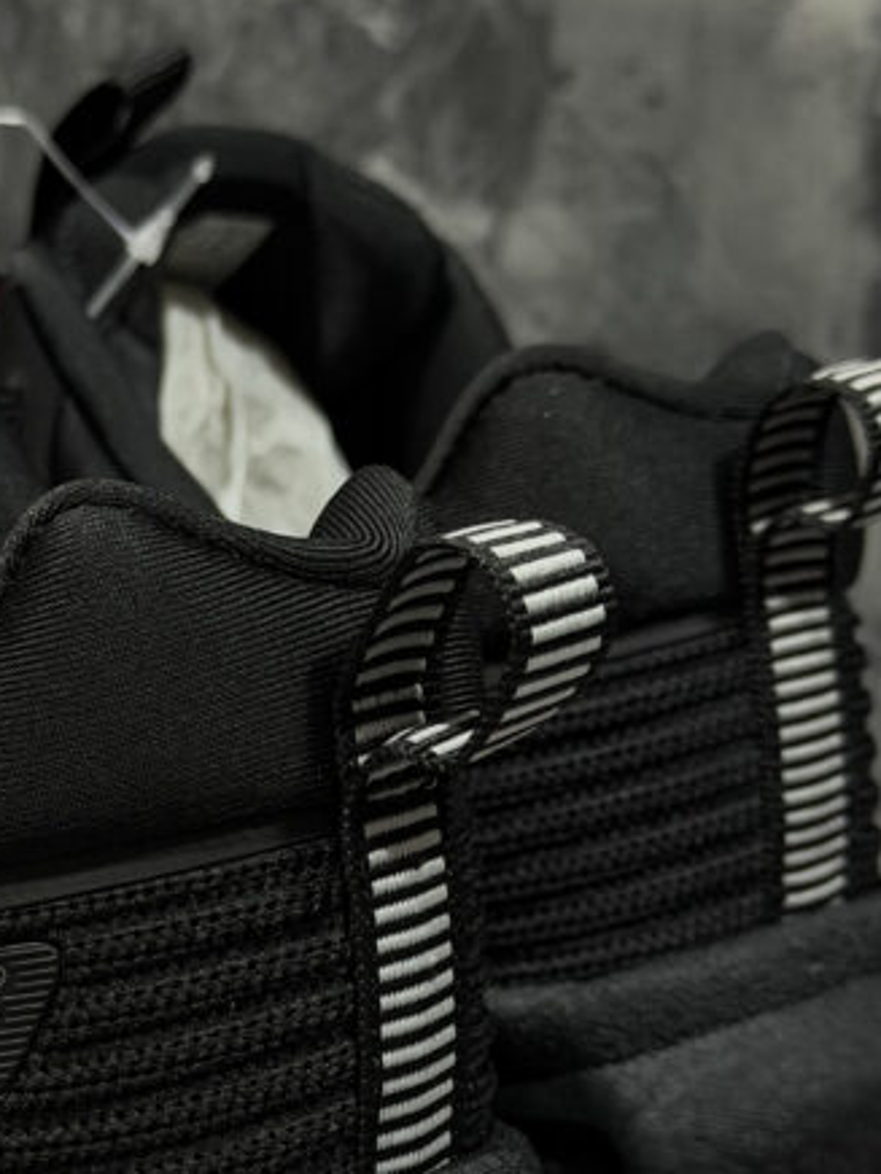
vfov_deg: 22.0
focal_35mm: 88
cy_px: 916
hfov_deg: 16.7
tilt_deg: -18.3
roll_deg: -1.0
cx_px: 189
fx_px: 2986
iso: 500
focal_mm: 6.76
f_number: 1.78
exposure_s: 1/40
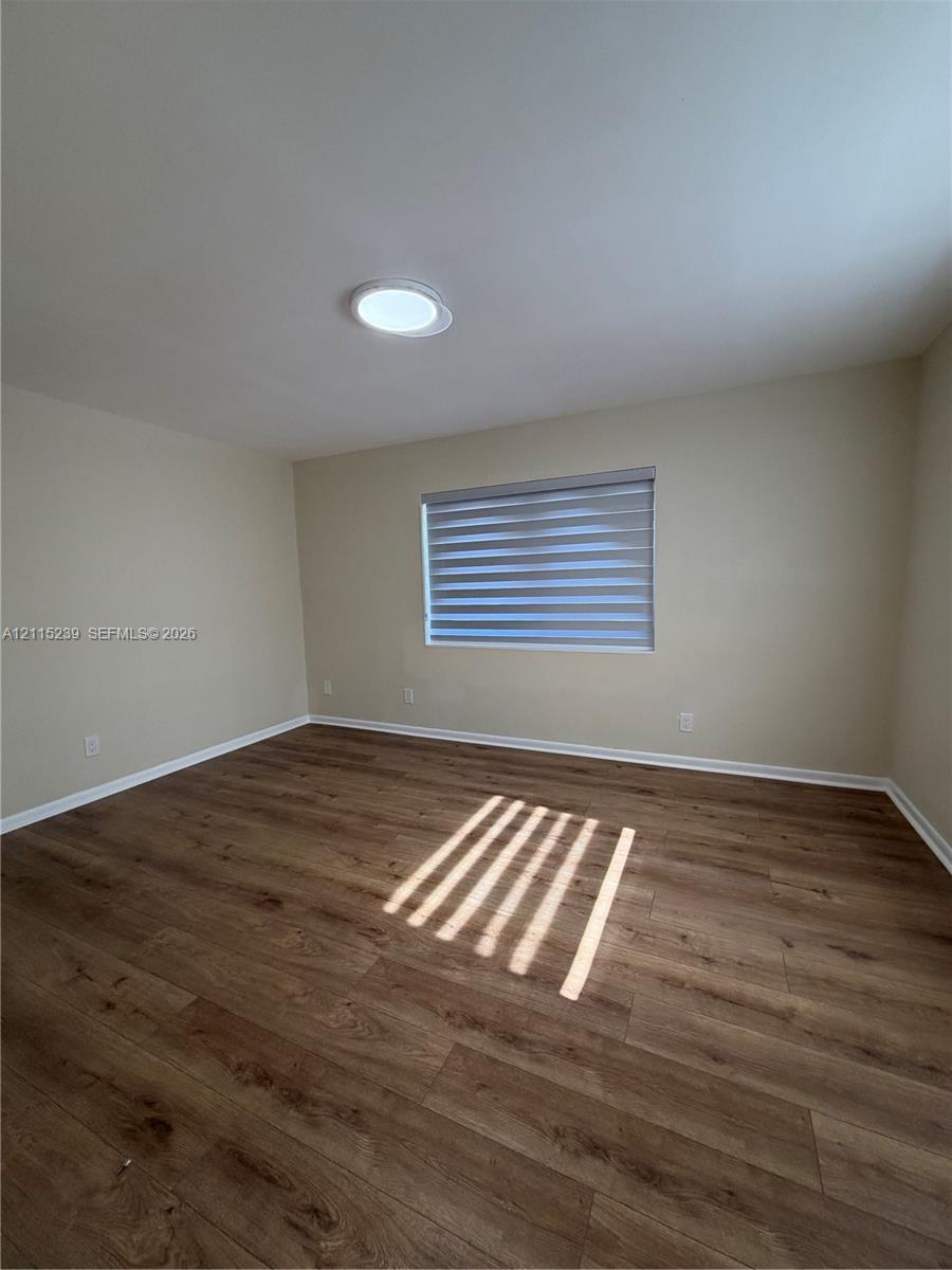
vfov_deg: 102.1
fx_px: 513
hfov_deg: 85.7
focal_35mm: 14
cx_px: 476
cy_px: 635
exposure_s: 1/120
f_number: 2.2
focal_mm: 2.22
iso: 160
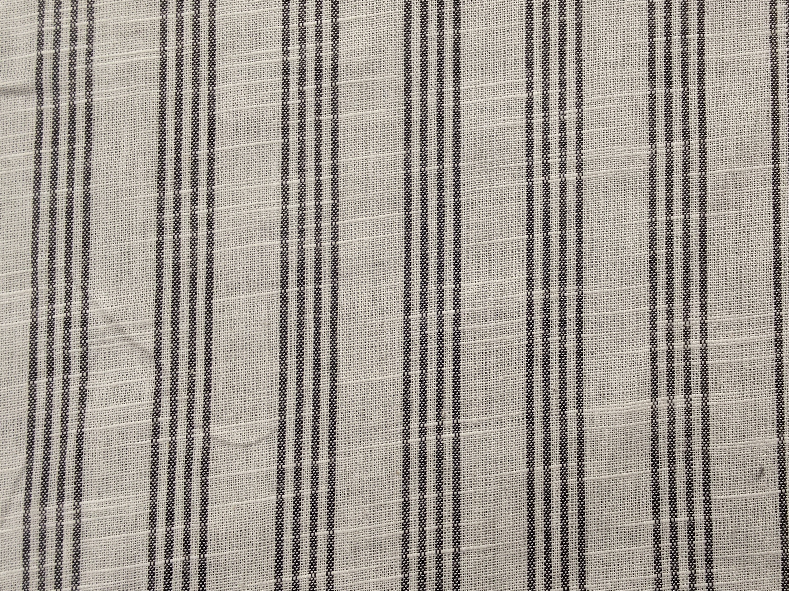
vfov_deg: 41.8
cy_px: 318
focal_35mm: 34
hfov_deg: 53.5
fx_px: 775
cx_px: 479
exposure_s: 1/100
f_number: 2
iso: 100
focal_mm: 2.78
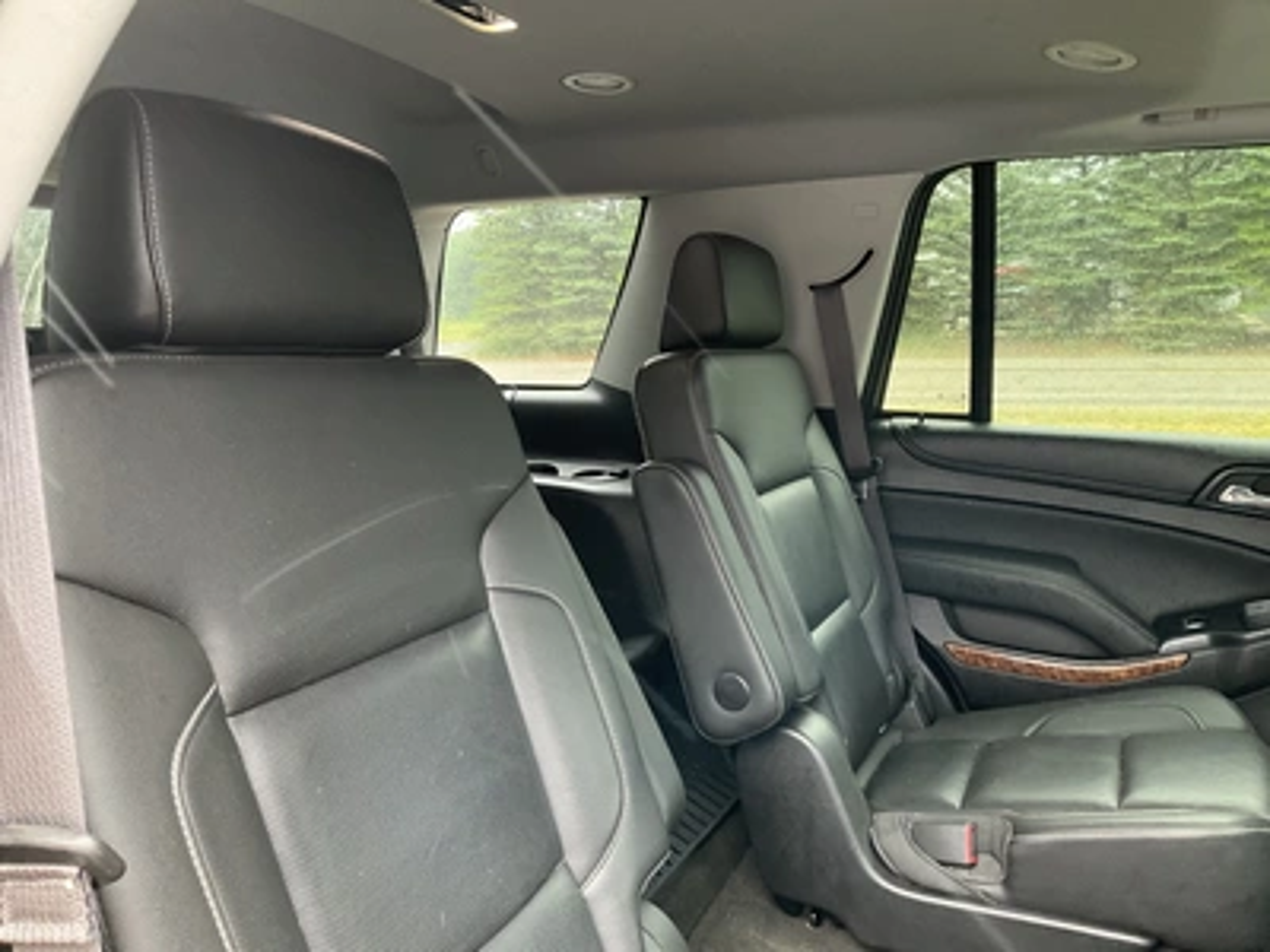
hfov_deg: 61.7
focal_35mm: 29
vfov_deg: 48.2
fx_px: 1064
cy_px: 476
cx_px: 635
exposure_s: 1/60
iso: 160
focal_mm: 3
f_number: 1.8
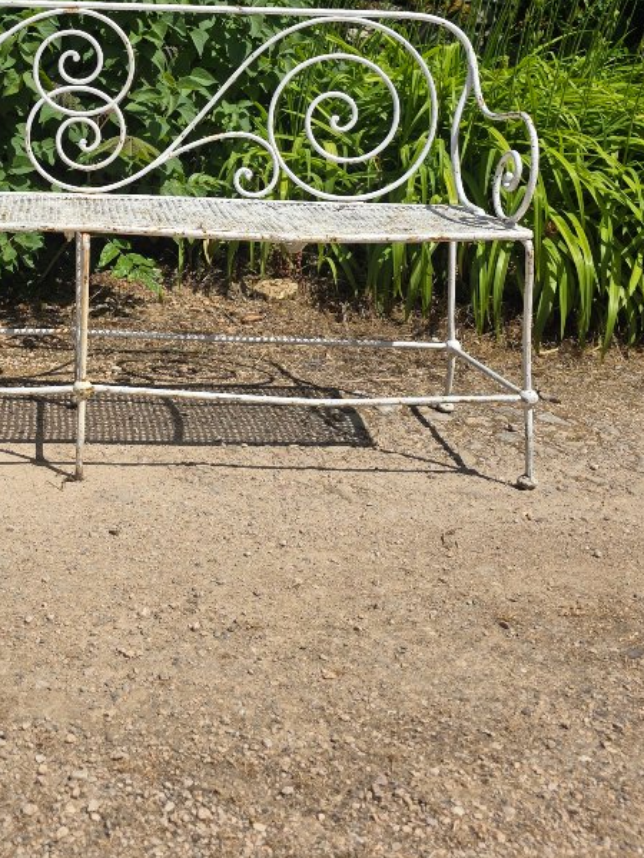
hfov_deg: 30.4
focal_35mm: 46
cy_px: 147
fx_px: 1141
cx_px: 84
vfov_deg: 39.3
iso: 80
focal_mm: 6.3
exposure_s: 1/7333
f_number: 1.7
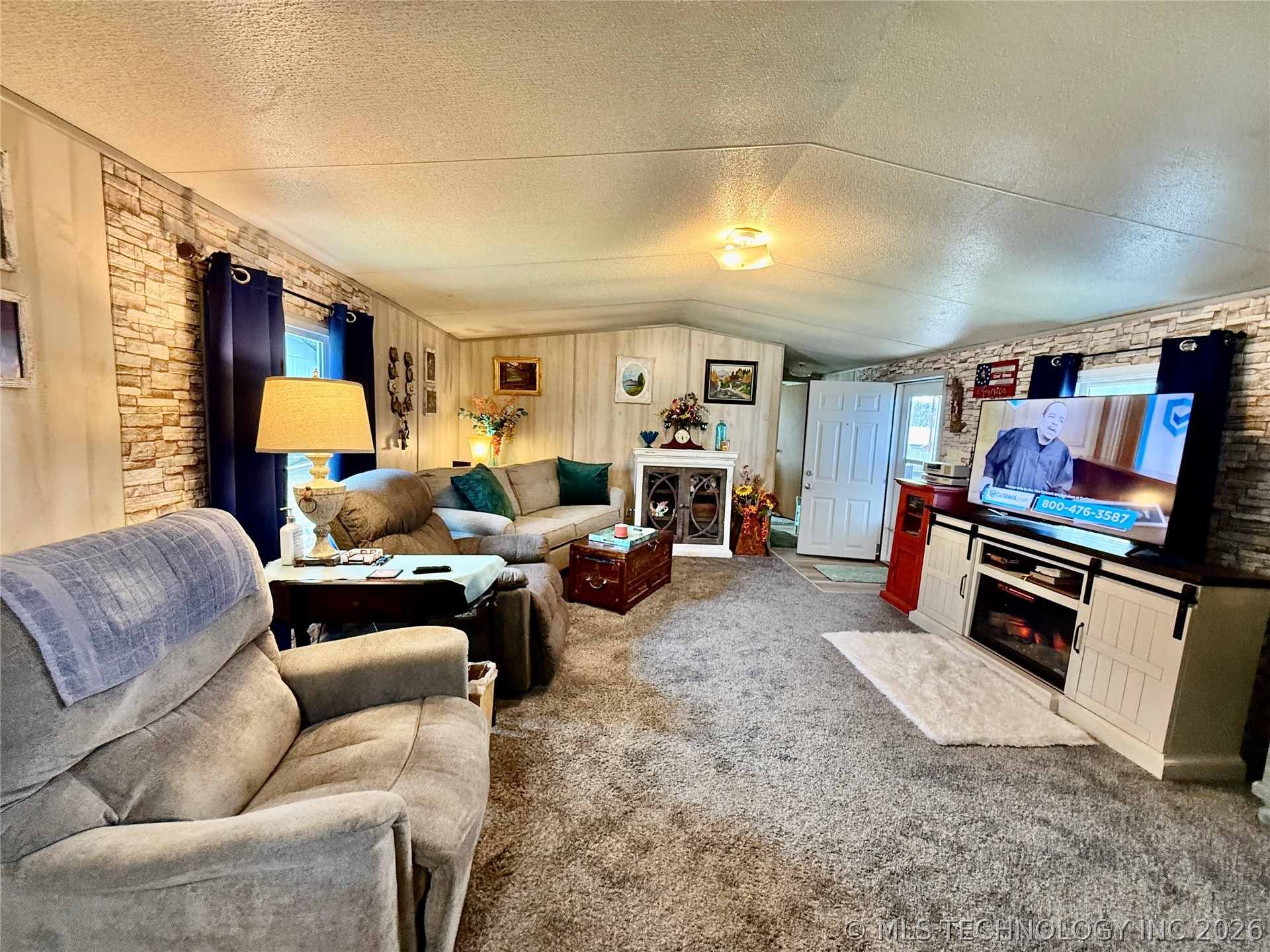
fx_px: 514
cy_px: 476
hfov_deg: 102.1
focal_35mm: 14
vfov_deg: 85.7
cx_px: 635
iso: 400
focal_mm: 2.22
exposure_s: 1/60
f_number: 2.2
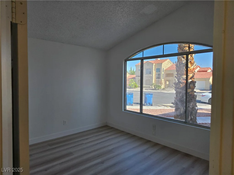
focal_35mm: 23
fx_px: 155
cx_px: 117
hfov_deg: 73.9
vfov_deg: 58.9
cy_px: 88
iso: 80
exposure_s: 1/1084
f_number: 1.8
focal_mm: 5.4
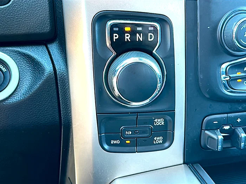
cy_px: 92
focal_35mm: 44
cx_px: 123
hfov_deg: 42.9
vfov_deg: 32.9
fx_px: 313
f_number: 1.78
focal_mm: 6.86
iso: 125
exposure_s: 1/40
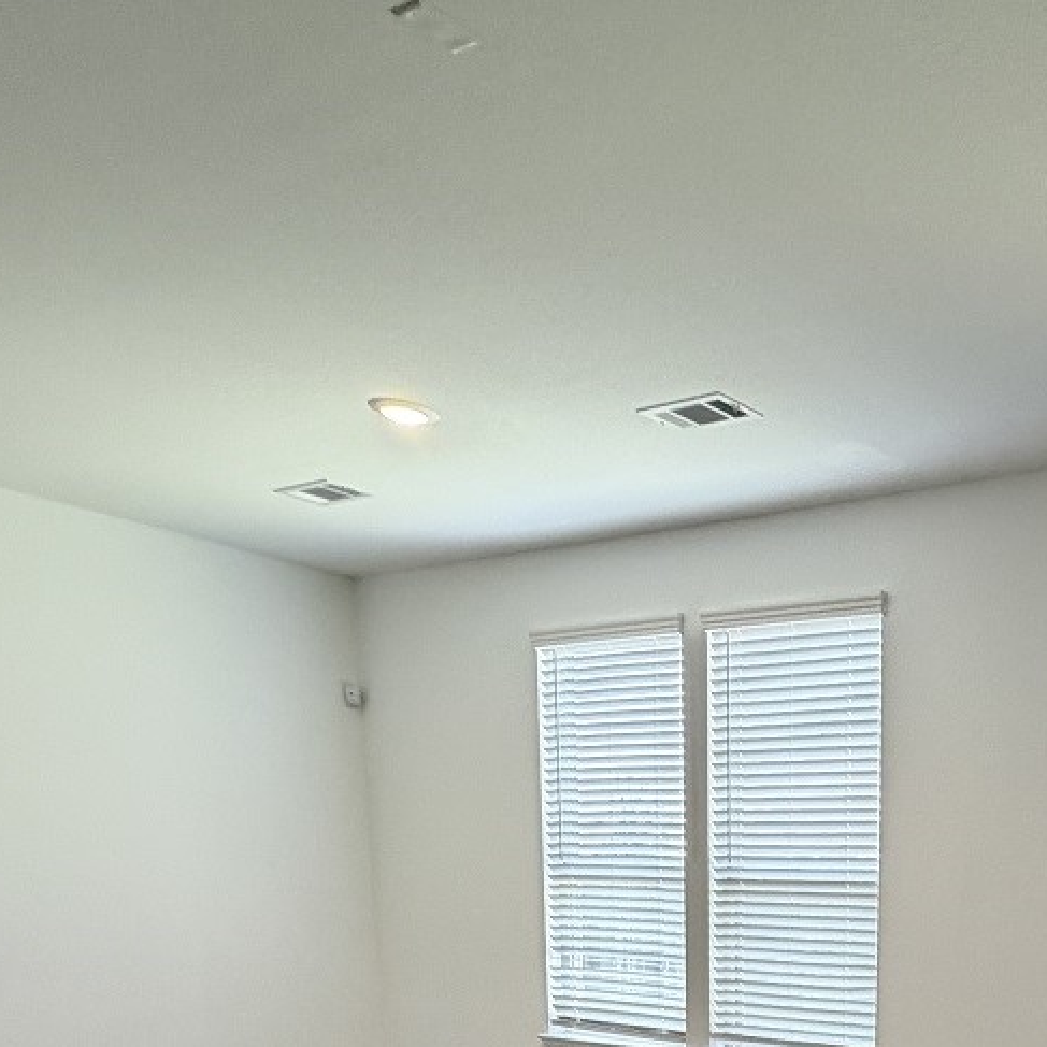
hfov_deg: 37.7
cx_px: 1071
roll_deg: -2.1
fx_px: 1335
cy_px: 1204
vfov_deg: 35.3
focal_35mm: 39
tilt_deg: -11.2
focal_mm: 2.22
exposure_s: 1/120
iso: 200
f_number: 2.2
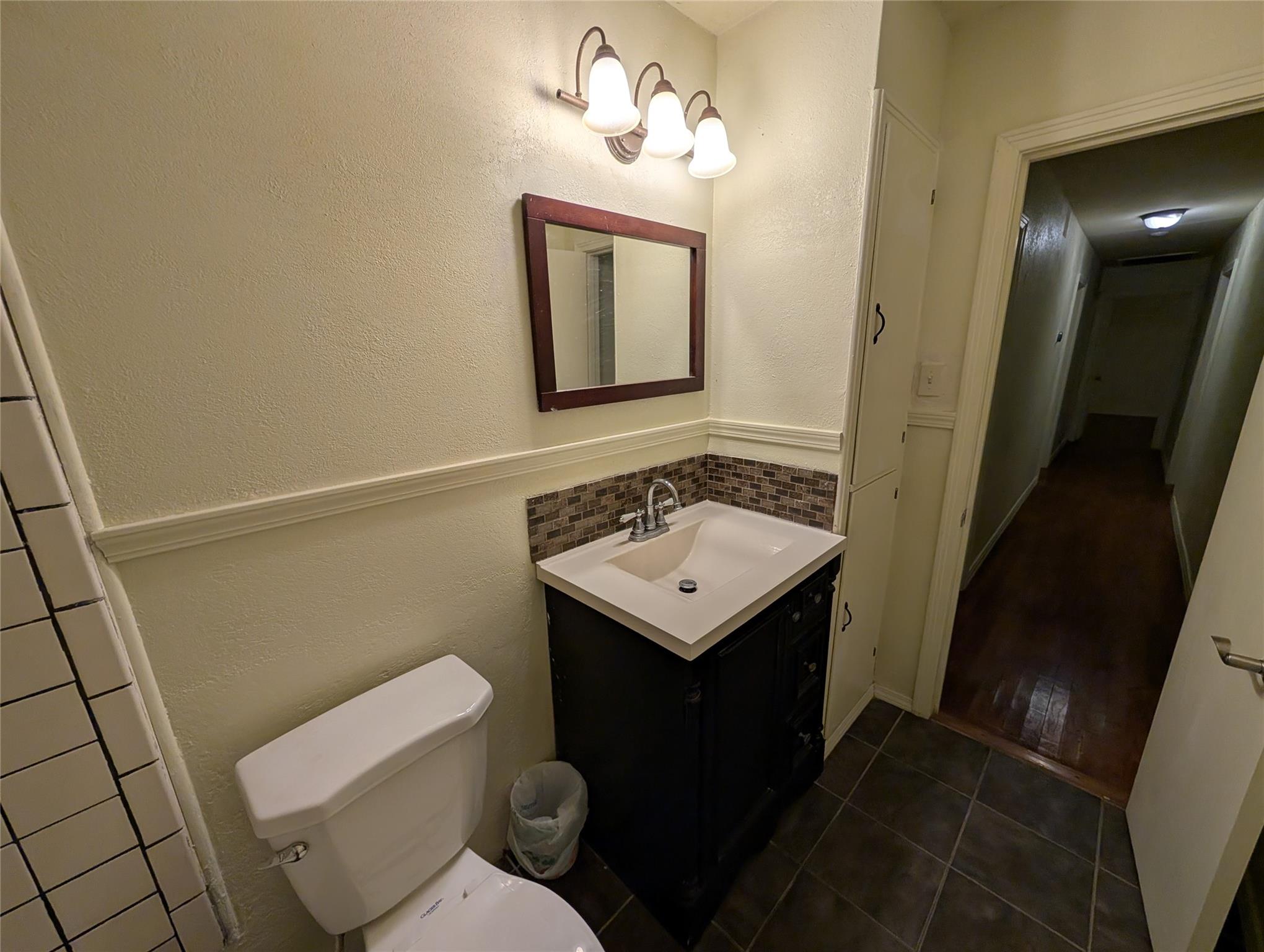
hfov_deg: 110.5
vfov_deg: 94.6
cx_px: 632
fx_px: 439
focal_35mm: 12
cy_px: 476
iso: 77
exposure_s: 1/120
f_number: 1.7
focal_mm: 2.02
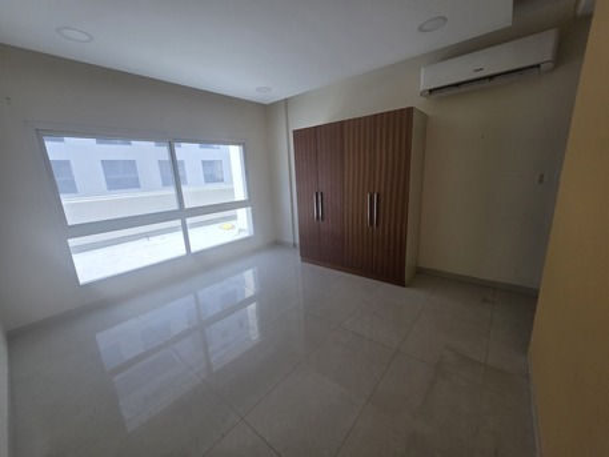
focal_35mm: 13
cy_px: 228
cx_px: 304
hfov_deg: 106.2
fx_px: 229
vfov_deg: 89.9
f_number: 1.9
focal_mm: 2.2
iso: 200
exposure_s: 1/359
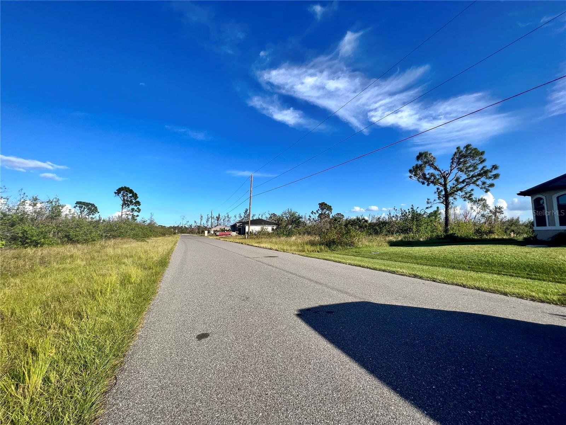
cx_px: 283
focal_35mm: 13
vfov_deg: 89.9
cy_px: 212
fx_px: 213
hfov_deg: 106.2
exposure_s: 1/1845
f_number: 1.8
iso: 32
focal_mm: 1.57
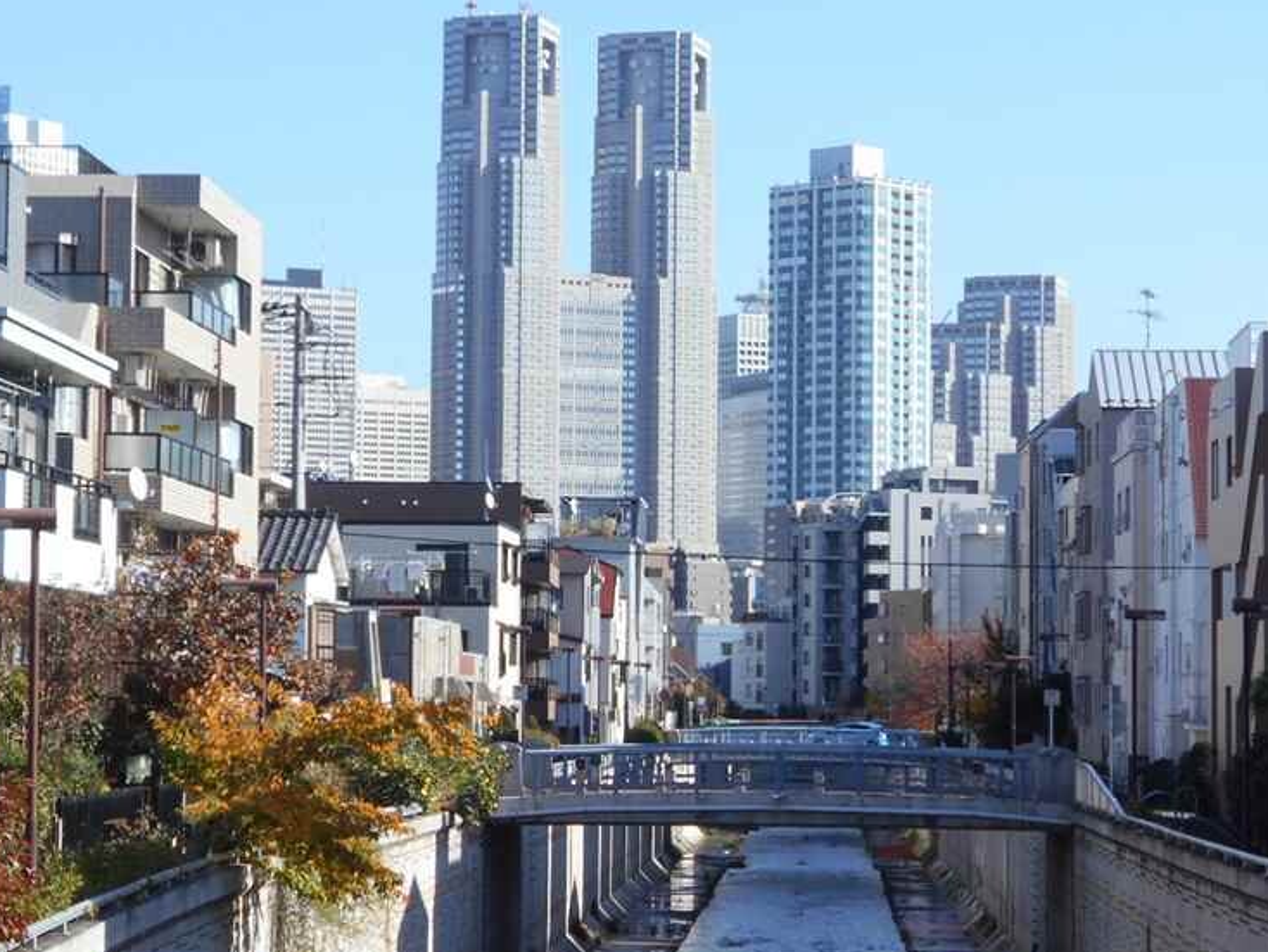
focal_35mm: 106
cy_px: 480
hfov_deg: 18.5
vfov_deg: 14.0
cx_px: 615
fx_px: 3884
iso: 80
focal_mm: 13.5
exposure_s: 1/250
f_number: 5.8
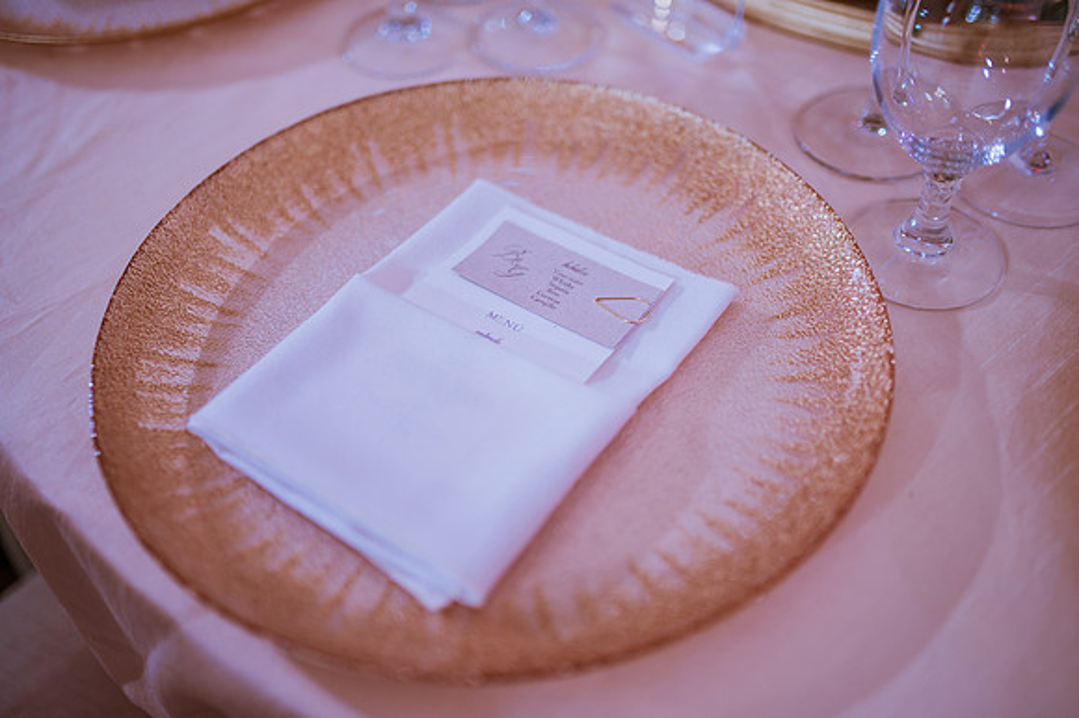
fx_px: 1048
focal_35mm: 35
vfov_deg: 37.8
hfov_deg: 54.5
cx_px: 540
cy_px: 359
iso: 500
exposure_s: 1/60
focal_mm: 35
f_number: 1.4
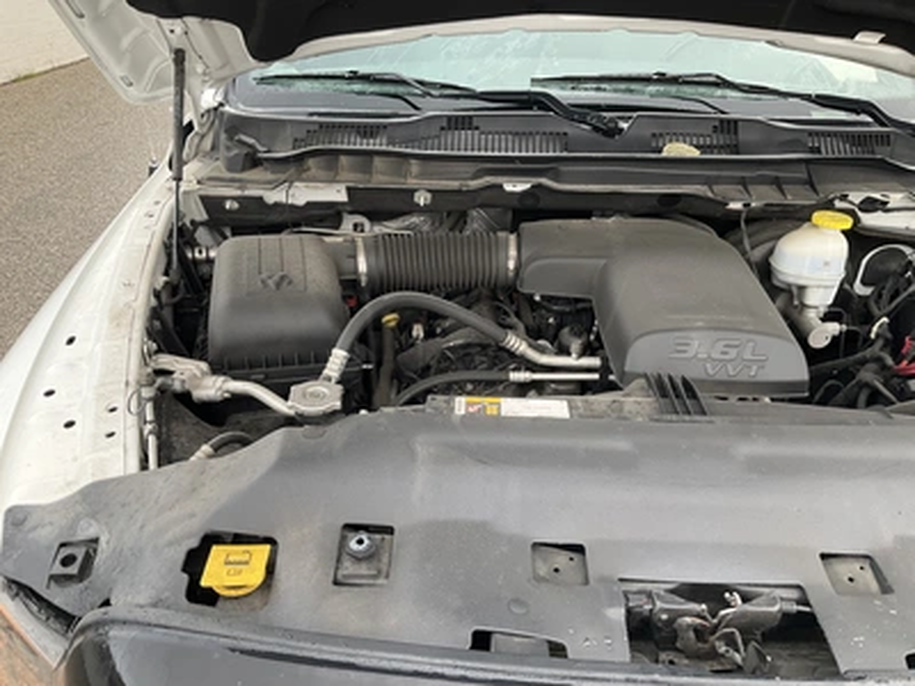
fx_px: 767
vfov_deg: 48.2
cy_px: 343
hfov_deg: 61.7
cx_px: 458
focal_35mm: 29
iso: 64
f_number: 1.8
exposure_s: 1/96
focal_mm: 3
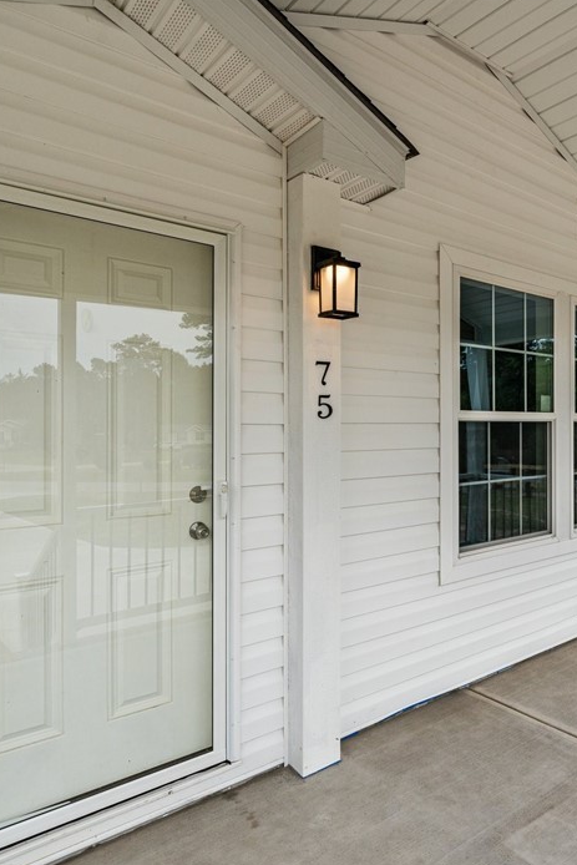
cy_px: 444
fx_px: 601
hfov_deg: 49.1
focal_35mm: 25
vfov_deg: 71.5
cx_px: 441
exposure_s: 1/640
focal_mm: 16
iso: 400
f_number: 8
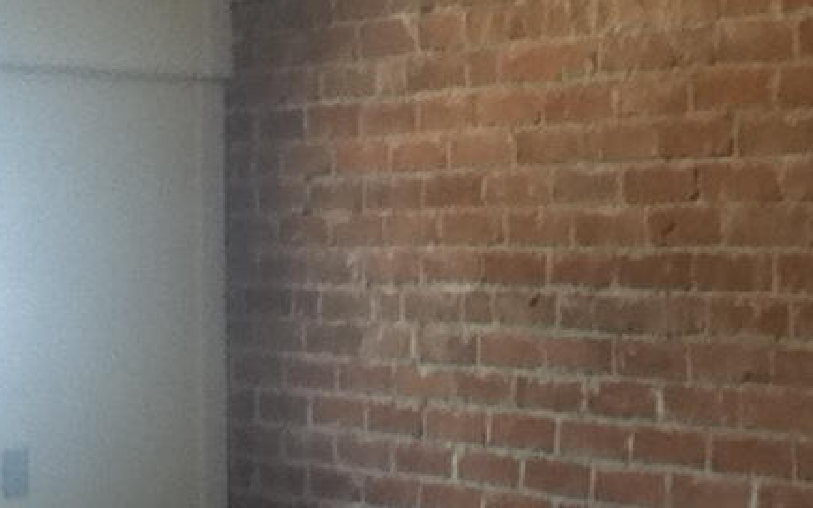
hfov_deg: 27.2
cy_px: 433
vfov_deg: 17.2
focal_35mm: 75
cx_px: 577
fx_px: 1661
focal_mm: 3.85
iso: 100
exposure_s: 1/30
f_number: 2.4
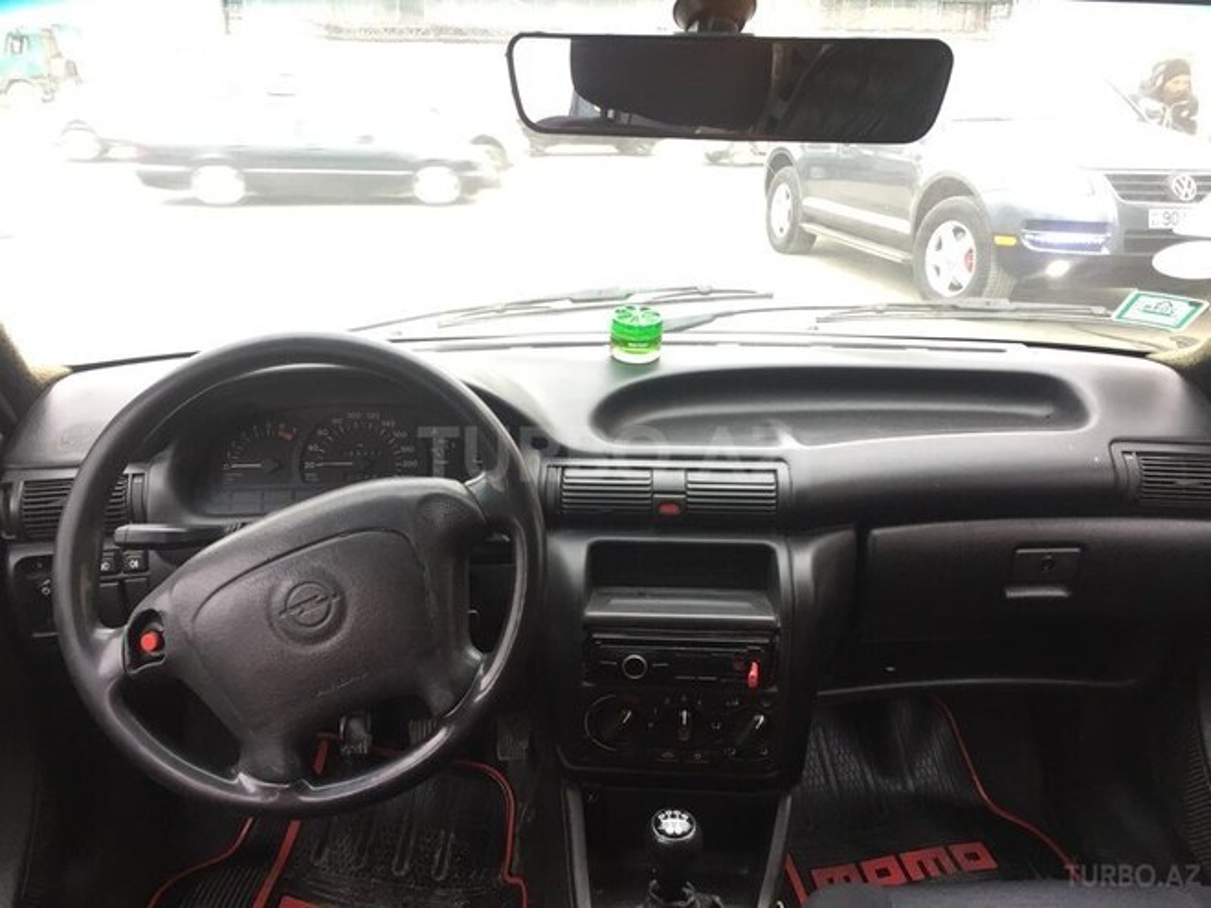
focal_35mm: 29
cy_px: 454
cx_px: 606
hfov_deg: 61.7
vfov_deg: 48.2
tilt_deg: -17.7
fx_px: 1015
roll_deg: -1.2
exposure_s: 1/33
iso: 100
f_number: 2.2
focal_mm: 4.15
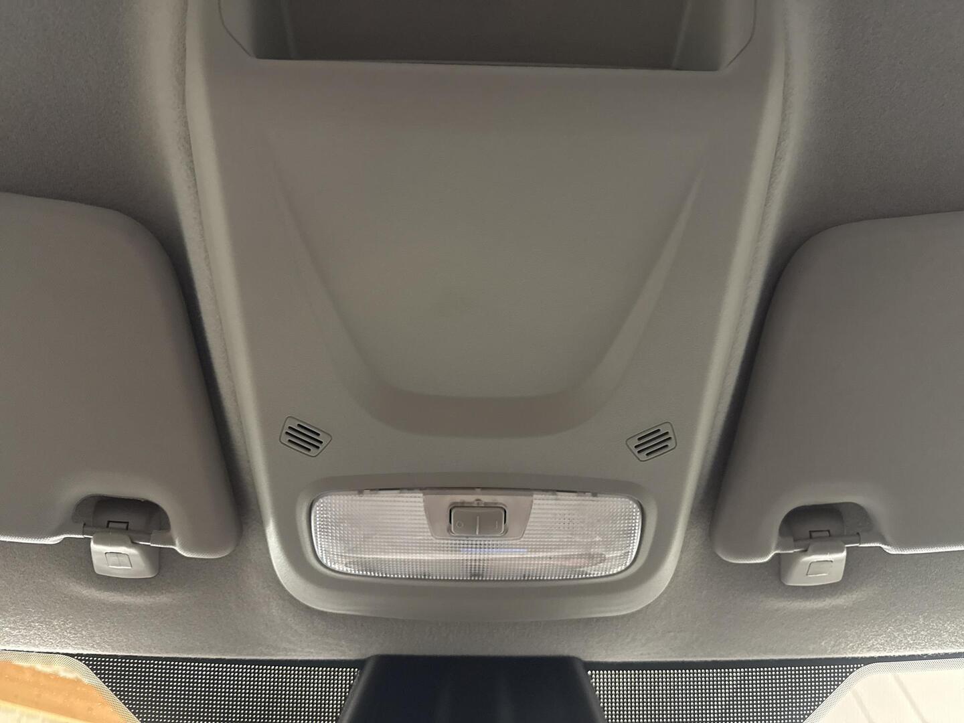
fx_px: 668
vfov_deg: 56.8
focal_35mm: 24
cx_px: 482
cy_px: 362
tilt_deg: +64.0
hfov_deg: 71.6
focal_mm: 6.76
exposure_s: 1/33
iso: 800
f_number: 1.78
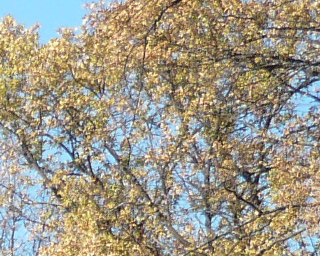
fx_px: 2823
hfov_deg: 6.0
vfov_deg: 5.1
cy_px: 605
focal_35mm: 298
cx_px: -620
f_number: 3.1
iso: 100
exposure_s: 1/500
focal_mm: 7.8
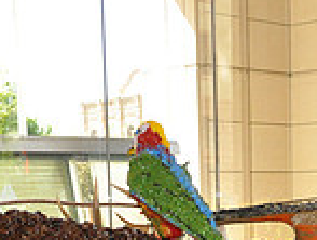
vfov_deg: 13.3
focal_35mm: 102
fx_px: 936
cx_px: 237
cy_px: 412
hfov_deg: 19.1
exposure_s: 1/100
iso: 800
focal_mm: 18
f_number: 3.5
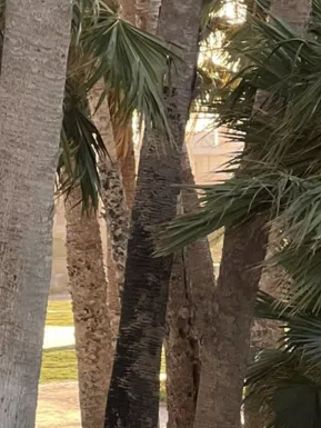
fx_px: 3374
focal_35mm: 273
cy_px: 410
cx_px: 146
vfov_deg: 7.2
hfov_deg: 5.4
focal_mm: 9
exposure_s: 1/121
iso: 32
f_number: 2.8
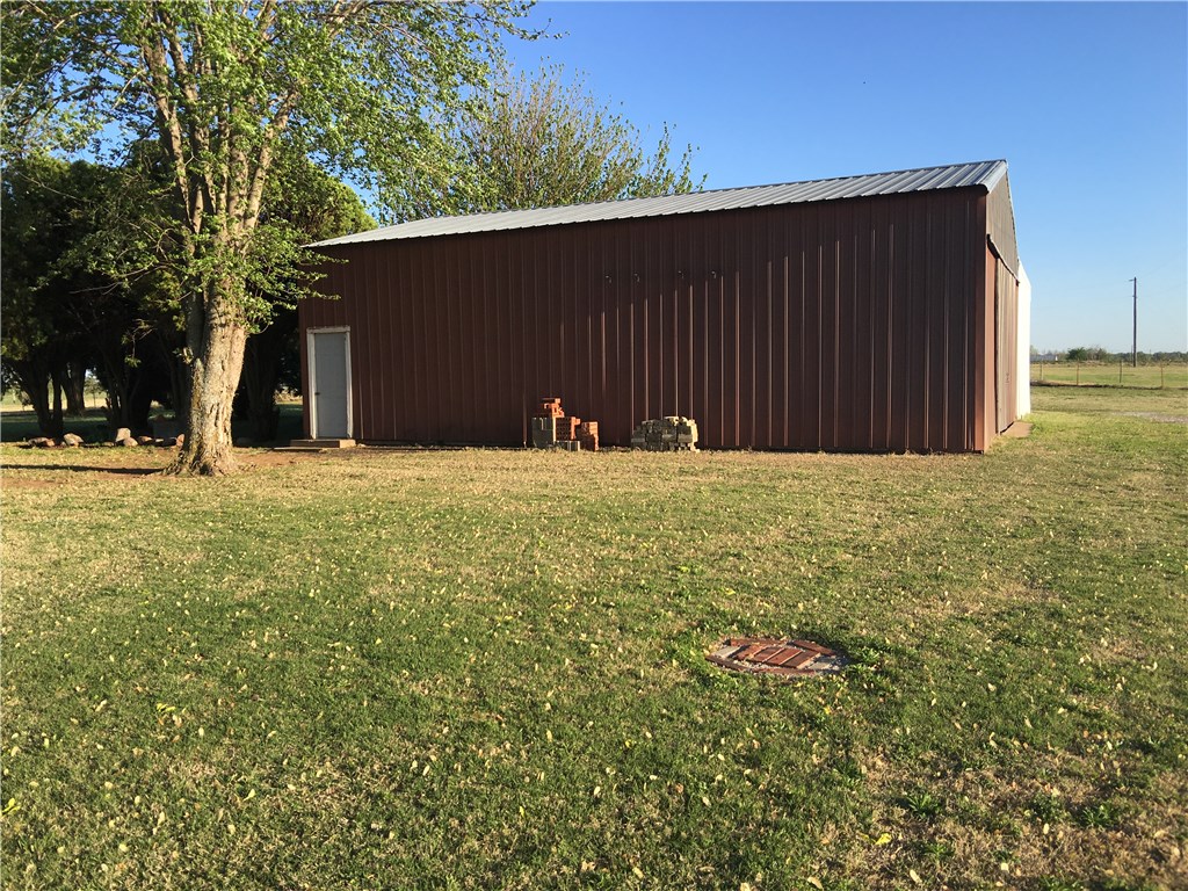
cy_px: 446
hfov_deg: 61.7
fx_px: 995
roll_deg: +1.0
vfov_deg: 48.2
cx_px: 594
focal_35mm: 29
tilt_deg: -2.1
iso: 25
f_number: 2.2
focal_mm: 4.15
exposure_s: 1/938
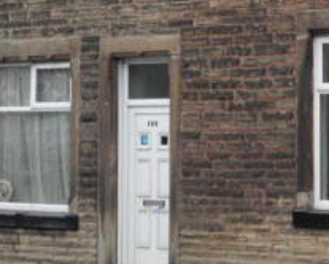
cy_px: -17
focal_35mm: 110
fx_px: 1072
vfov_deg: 13.8
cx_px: 430
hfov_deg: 16.5
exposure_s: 1/180
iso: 80
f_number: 3.6
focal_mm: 6.5
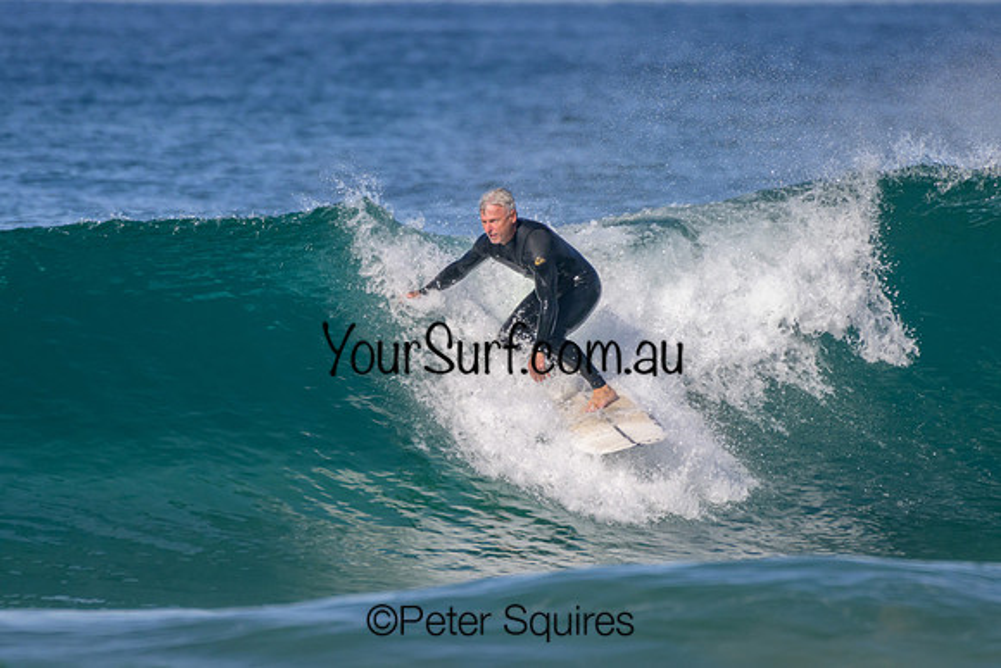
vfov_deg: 1.2
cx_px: 490
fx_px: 31950
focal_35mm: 1149
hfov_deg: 1.8
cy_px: 288
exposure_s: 1/2000
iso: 1100
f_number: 11
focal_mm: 1000
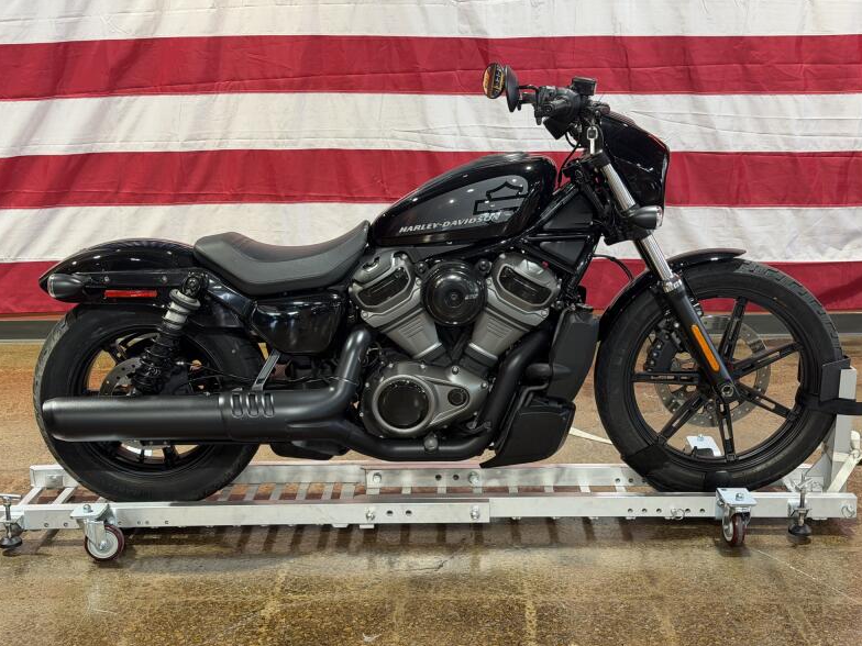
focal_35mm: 49
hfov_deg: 38.9
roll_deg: +1.5
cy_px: 327
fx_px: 1220
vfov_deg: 29.7
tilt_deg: -13.1
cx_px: 434
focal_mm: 6.76
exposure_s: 1/60
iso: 80
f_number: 1.78
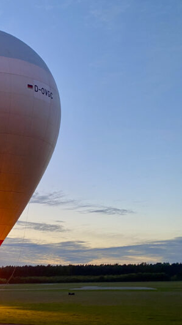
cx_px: -40
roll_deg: -0.8
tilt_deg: +14.8
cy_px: 174
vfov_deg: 49.4
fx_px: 352
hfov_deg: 25.7
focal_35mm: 41
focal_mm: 4.25
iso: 125
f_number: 1.8
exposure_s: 1/76
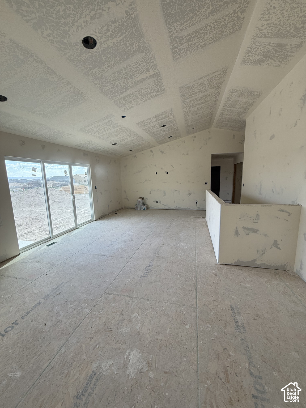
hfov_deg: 85.7
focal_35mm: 14
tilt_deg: -8.5
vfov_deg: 102.1
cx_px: 153
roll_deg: +1.3
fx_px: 165
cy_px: 204
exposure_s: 1/189
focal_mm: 2.22
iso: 64
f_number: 2.2
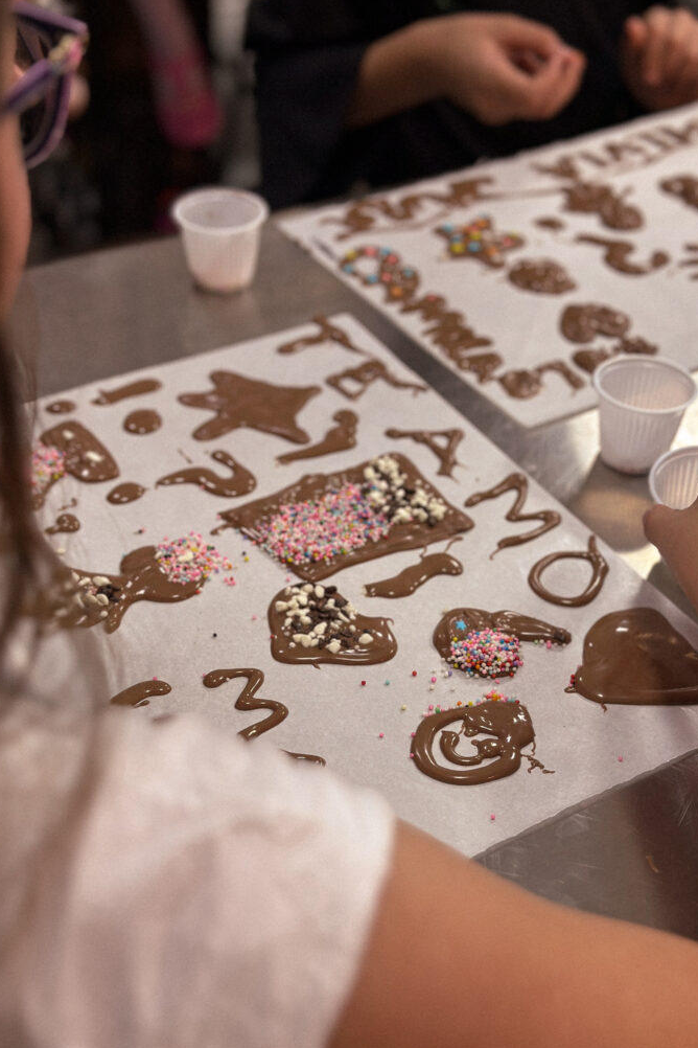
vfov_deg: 38.9
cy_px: 517
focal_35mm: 51
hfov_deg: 26.5
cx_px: 395
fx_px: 1483
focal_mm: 6.86
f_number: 1.8
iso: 100
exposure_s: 1/60
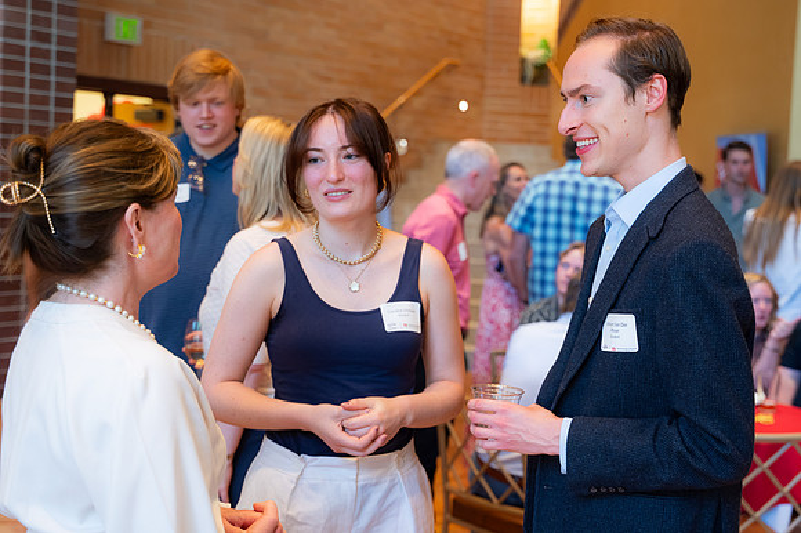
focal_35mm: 53
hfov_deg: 37.5
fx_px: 1177
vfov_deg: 25.5
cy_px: 289
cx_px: 439
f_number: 3.5
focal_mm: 48
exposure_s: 1/125
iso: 2000
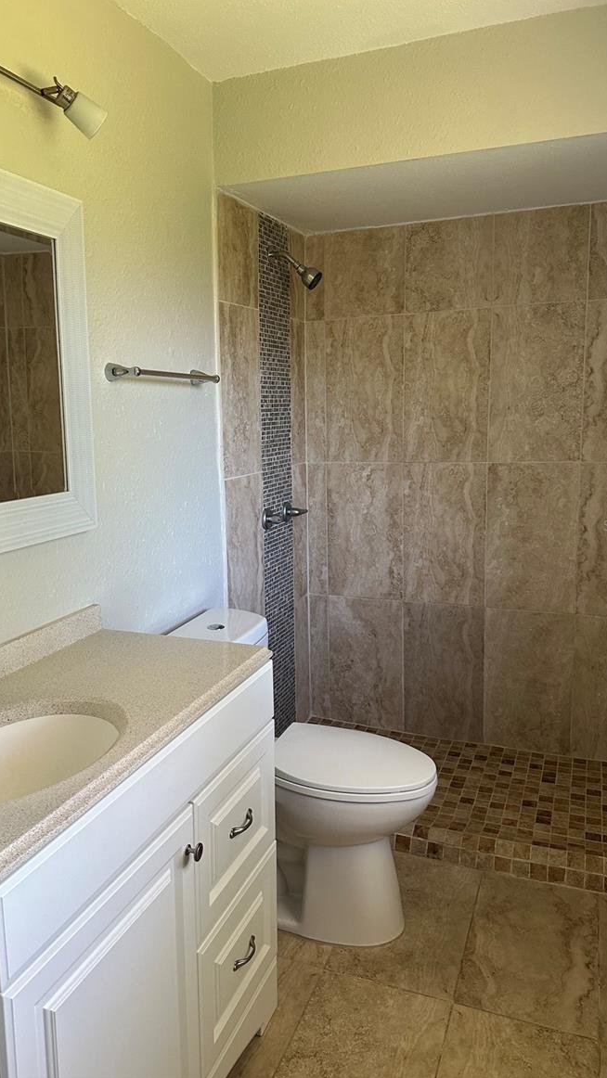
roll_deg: +1.5
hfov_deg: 42.8
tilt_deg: -9.5
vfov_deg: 69.8
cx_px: 252
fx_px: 772
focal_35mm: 27
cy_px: 525
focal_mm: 6.86
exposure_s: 1/121
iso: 200
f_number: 1.78
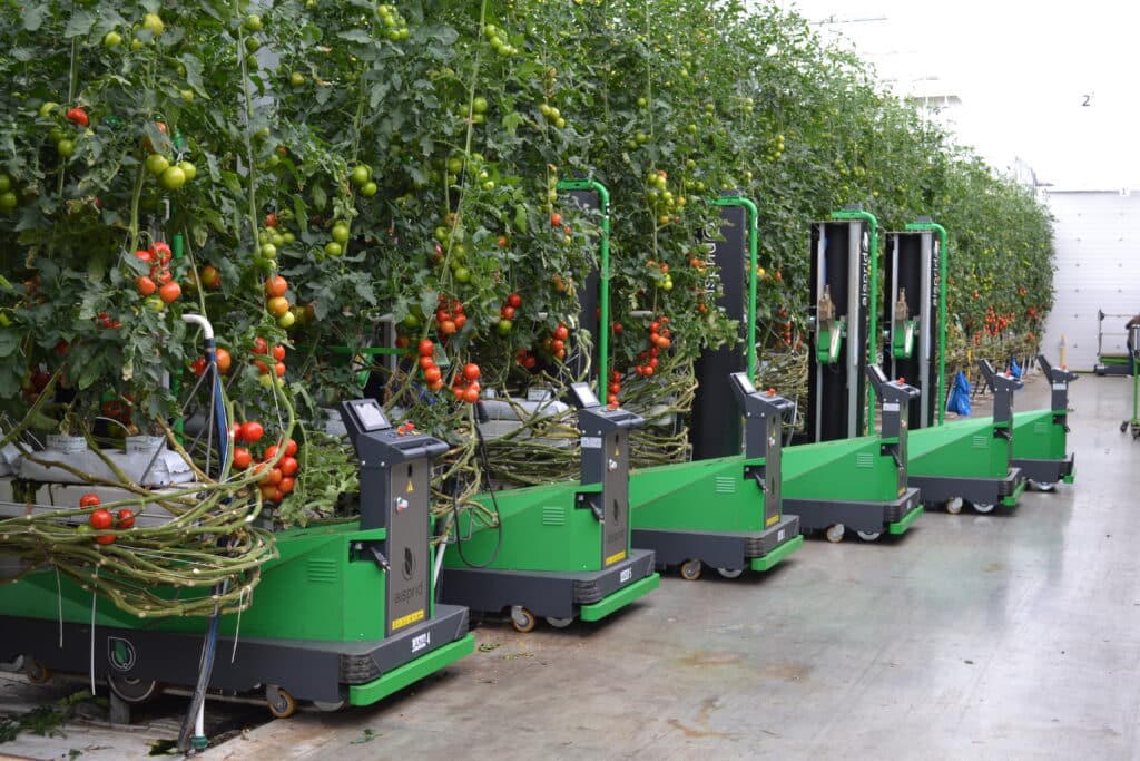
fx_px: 1425
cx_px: 570
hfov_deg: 43.6
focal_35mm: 45
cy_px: 380
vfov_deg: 29.9
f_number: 5.6
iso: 280
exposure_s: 1/125
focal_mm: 30
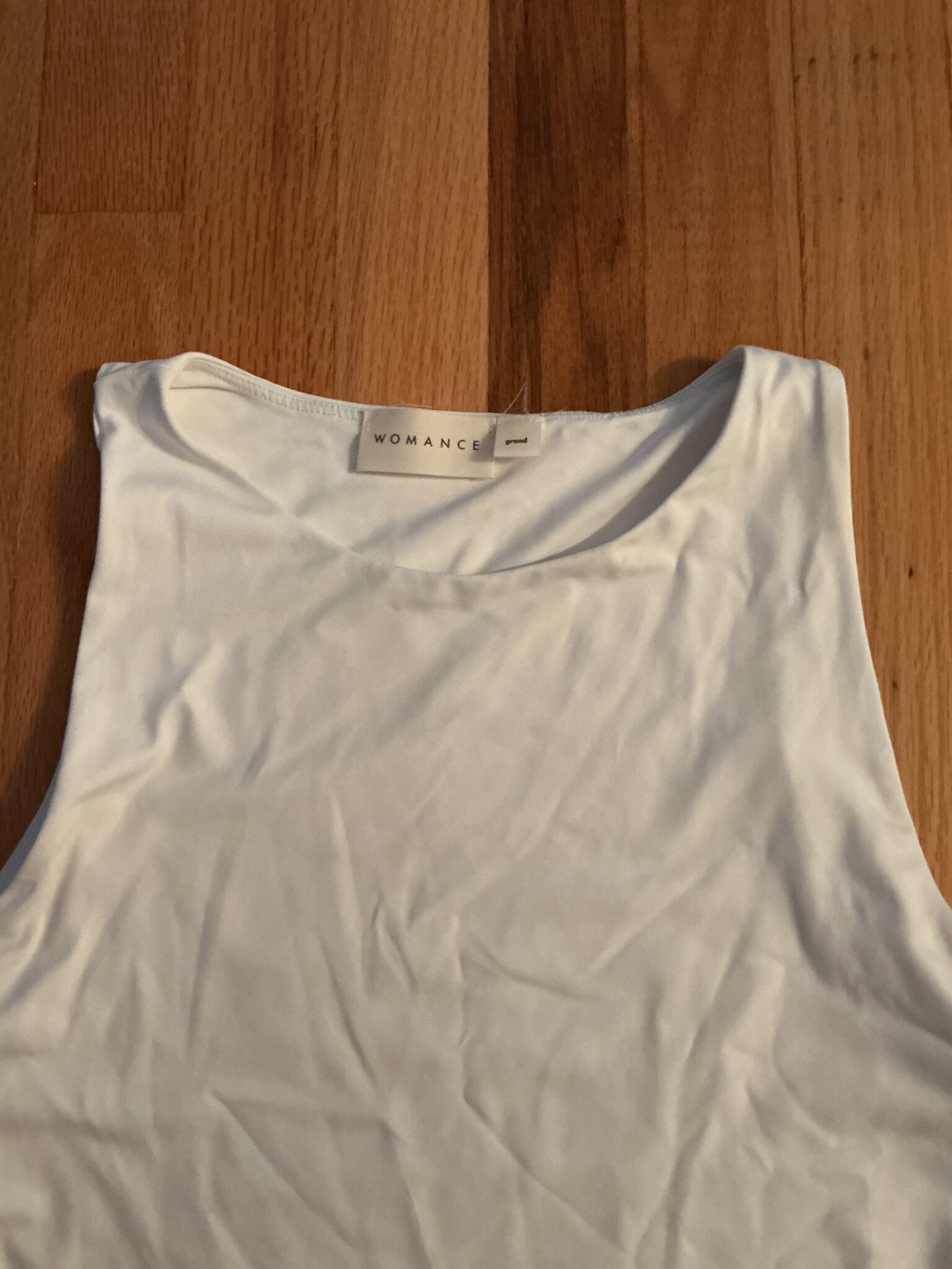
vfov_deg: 61.7
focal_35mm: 29
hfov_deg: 48.2
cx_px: 476
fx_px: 1063
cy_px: 634
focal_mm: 3
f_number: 1.8
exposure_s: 1/30
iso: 250
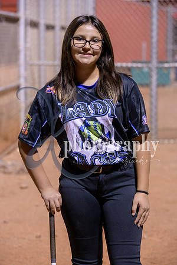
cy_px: 132
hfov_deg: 11.2
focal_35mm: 122
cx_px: 88
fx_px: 900
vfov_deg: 16.8
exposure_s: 1/250
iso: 4000
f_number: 5
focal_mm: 122
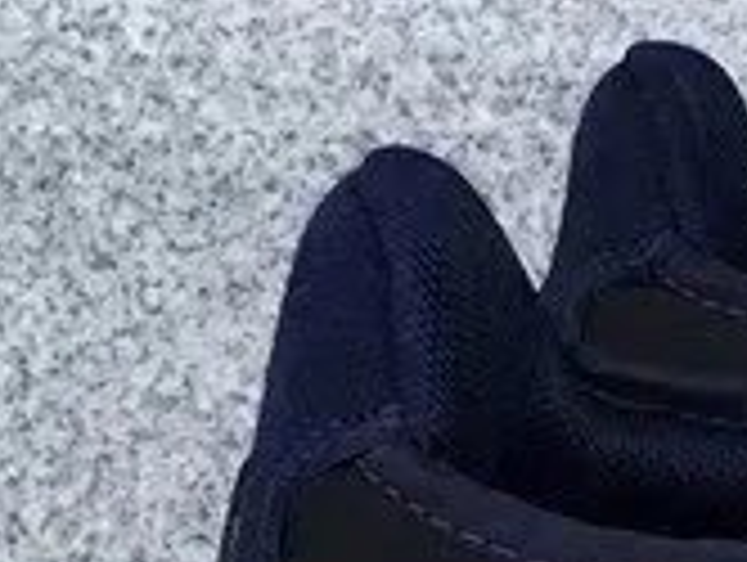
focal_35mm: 168
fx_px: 3631
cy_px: 1140
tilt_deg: -19.4
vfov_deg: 8.4
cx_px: 1508
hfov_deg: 10.7
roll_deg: -0.2
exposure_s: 1/422
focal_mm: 3.3
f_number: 2.4
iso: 25
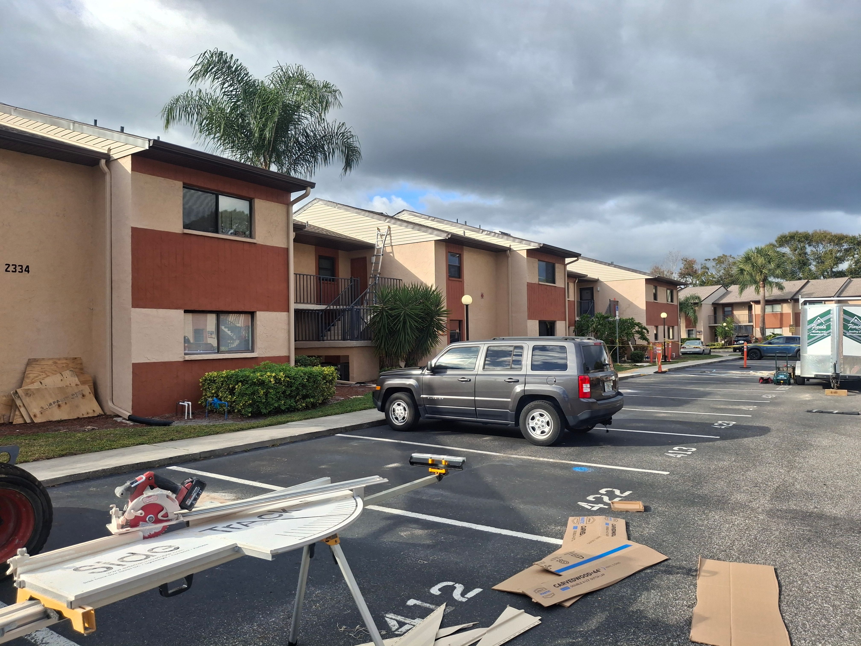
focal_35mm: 25
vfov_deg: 54.9
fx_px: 622
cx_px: 430
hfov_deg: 69.4
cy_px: 323
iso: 32
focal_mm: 4.69
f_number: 1.8
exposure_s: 1/1522
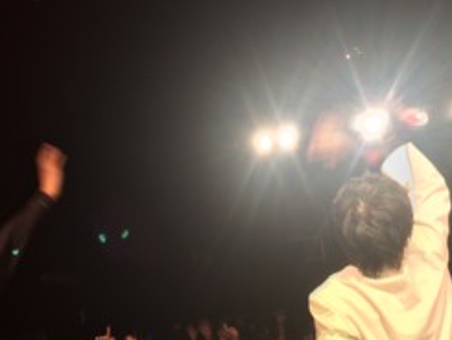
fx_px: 719
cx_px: 190
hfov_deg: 34.8
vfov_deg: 26.6
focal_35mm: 55
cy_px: 196
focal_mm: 4.12
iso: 40
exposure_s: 1/40
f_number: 2.2
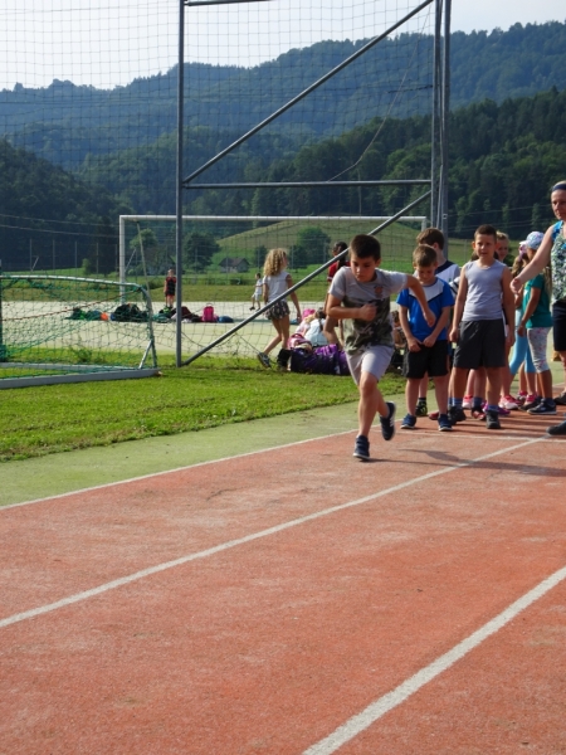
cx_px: 283
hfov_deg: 21.6
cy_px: 378
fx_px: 1482
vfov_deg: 28.6
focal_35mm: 68
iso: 80
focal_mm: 11.66
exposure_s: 1/400
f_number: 4.5
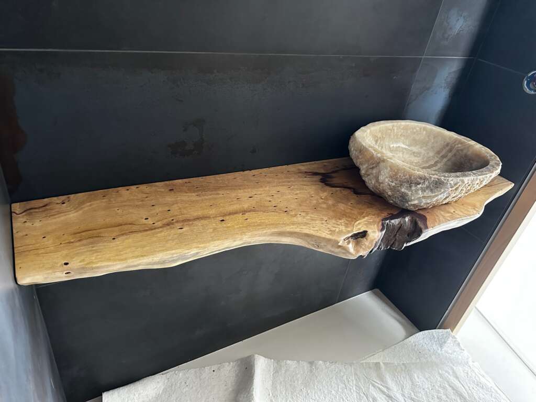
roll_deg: -9.1
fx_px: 372
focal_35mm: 24
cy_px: 201
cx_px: 268
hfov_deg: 71.6
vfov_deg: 56.8
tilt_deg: -32.6
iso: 1000
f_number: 1.78
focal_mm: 6.86
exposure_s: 1/50
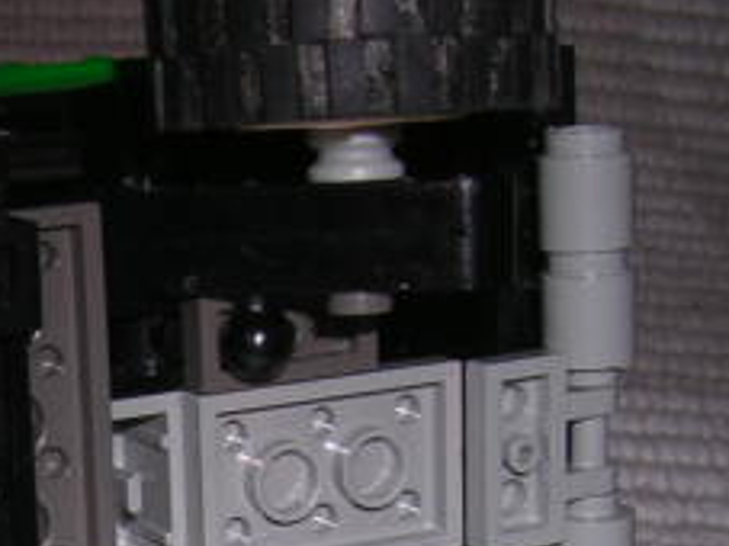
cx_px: -222
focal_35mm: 107
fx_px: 2252
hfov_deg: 17.3
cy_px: 687
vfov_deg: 13.4
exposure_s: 1/60.1
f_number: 5.6
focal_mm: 5.8
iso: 100
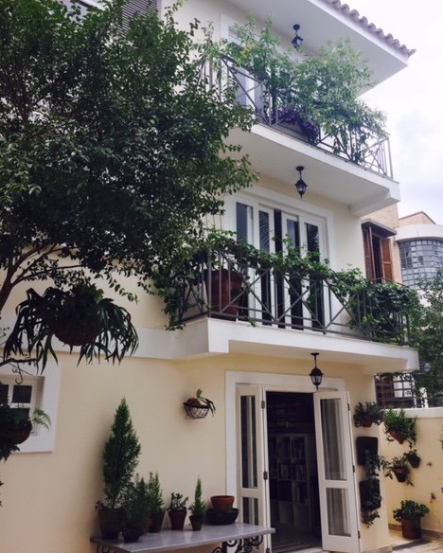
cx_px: 226
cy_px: 279
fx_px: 508
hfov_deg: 47.2
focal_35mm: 31
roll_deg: +0.3
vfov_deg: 57.1
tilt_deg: +16.7
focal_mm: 4.15
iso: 32
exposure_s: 1/824
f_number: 2.2
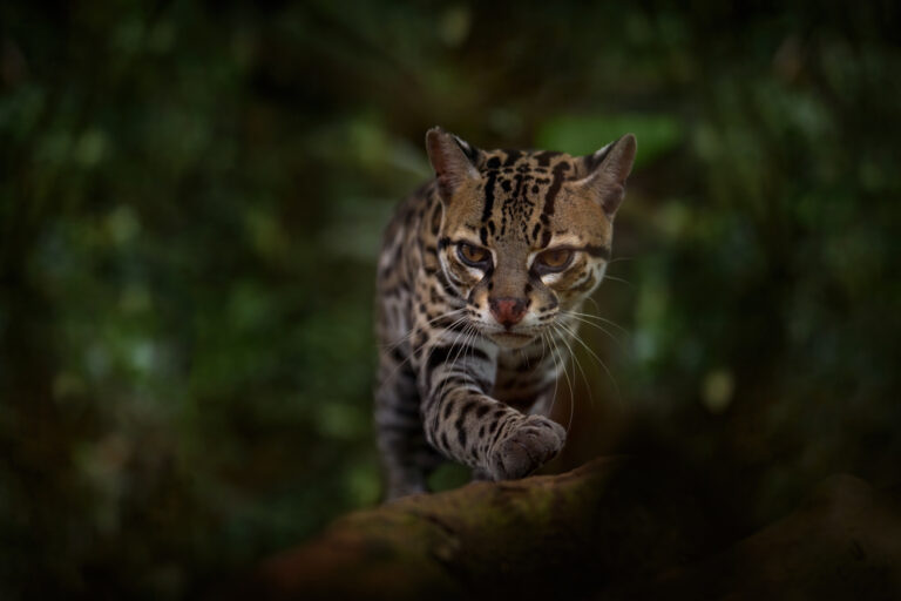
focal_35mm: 70
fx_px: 1752
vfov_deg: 19.5
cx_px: 450
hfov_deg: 28.8
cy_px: 300
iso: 1600
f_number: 2.8
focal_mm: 70
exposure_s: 1/1000
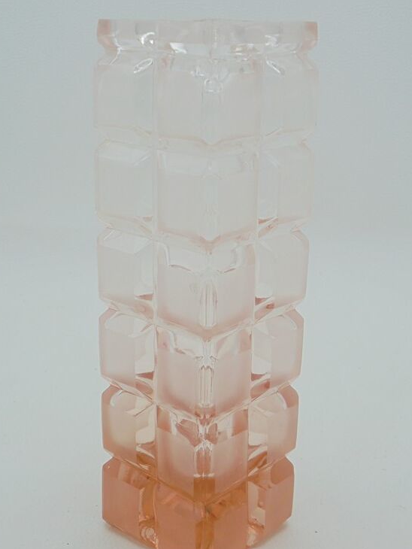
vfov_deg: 36.1
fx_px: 841
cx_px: 219
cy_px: 290
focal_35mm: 53
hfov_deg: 27.5
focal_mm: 7.8
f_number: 4.5
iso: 100
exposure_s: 1/60
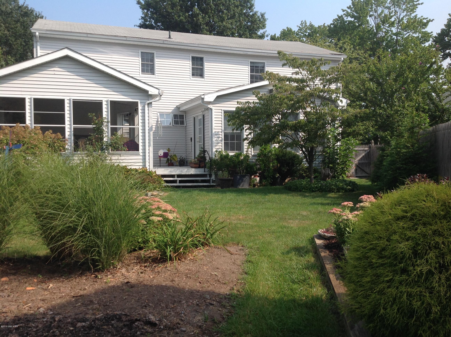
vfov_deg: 40.6
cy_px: 168
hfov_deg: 52.7
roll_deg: -0.3
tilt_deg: +1.2
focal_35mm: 35
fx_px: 455
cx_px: 226
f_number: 2.4
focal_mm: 4.28
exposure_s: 1/1314
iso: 50
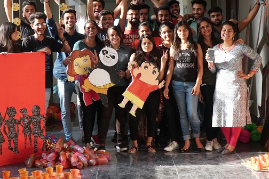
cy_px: 75
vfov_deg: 18.2
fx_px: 560
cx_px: 104
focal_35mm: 75
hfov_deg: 26.9
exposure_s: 1/80
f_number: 5
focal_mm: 28
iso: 640
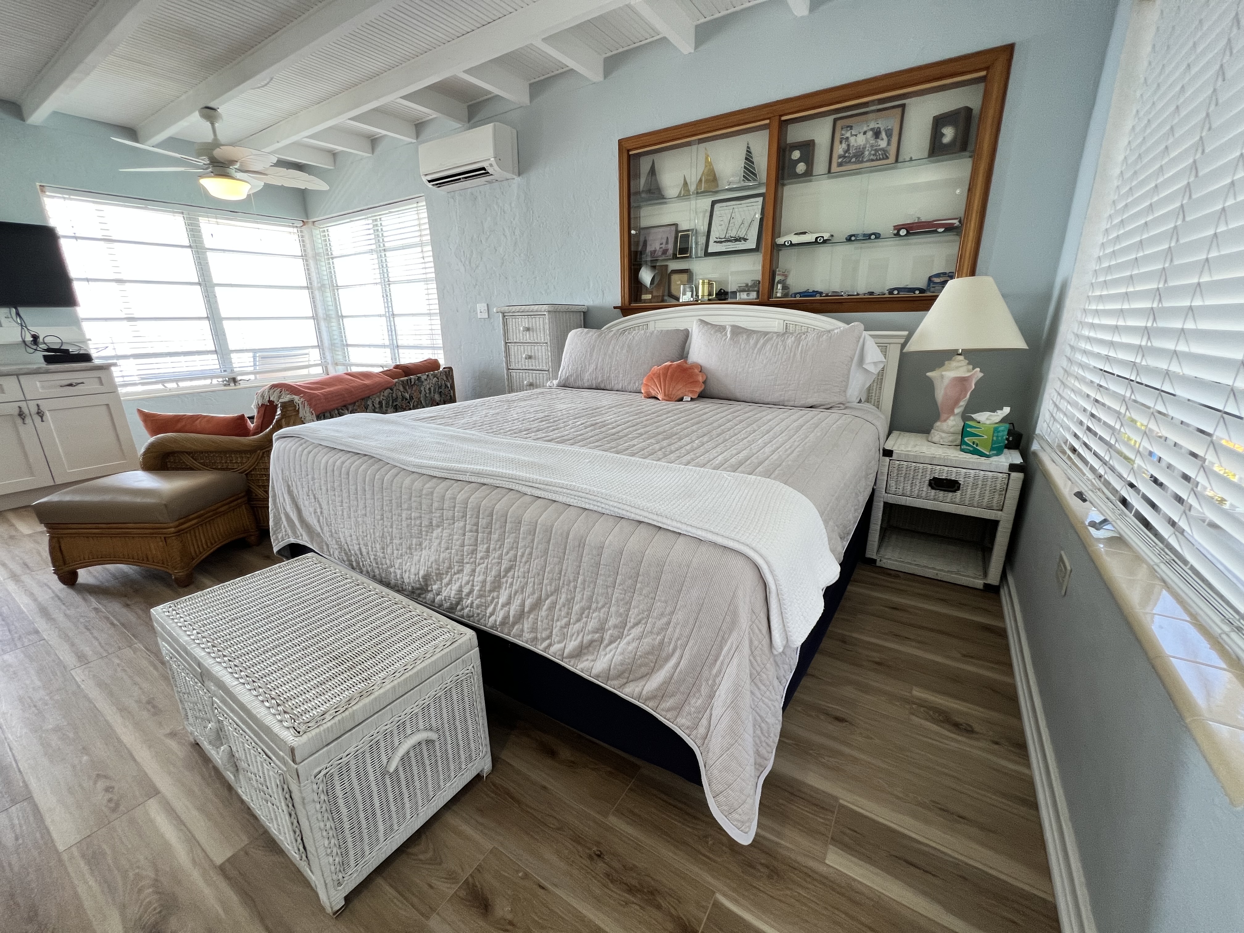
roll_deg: +1.0
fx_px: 467
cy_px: 466
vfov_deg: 89.9
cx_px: 622
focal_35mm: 13
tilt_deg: -16.4
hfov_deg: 106.2
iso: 100
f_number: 1.8
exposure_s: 1/120
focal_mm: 1.57
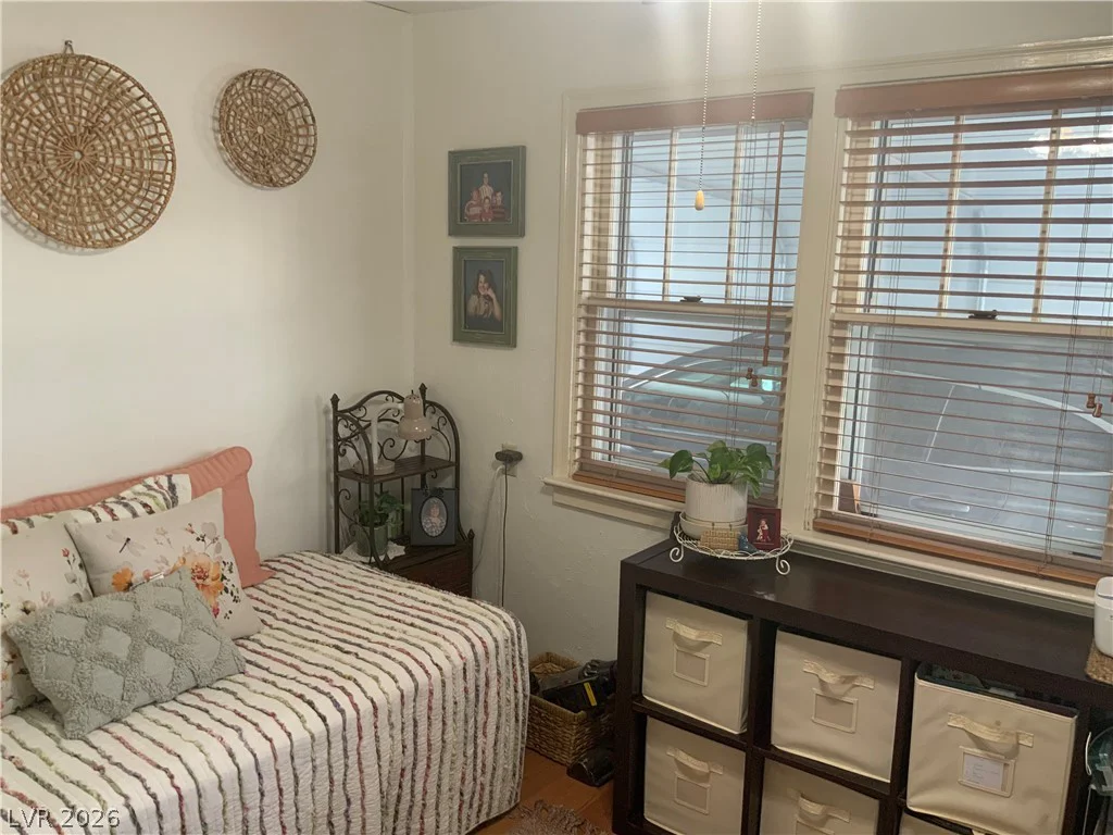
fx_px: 932
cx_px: 556
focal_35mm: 29
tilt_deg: -9.9
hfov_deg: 61.7
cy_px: 418
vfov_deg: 48.2
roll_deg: -1.9
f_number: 1.8
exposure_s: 1/60
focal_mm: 3
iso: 64
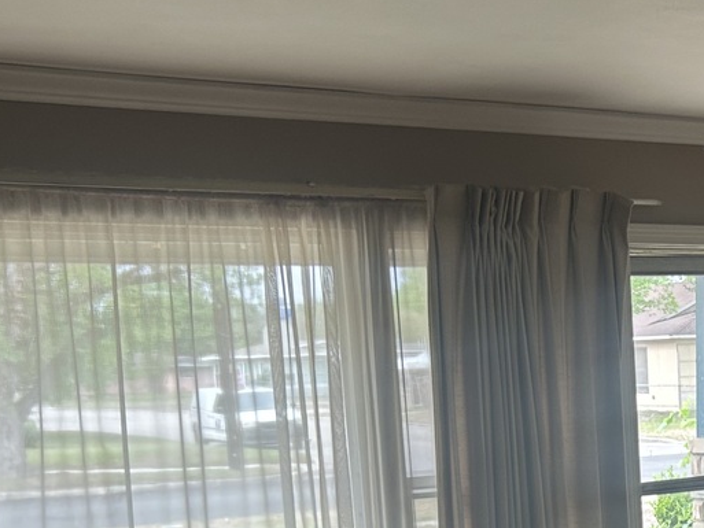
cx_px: 731
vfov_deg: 19.2
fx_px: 1485
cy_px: 612
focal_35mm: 73
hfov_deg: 25.2
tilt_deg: -9.7
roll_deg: +2.1
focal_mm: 5.7
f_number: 1.5
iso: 64
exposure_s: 1/121
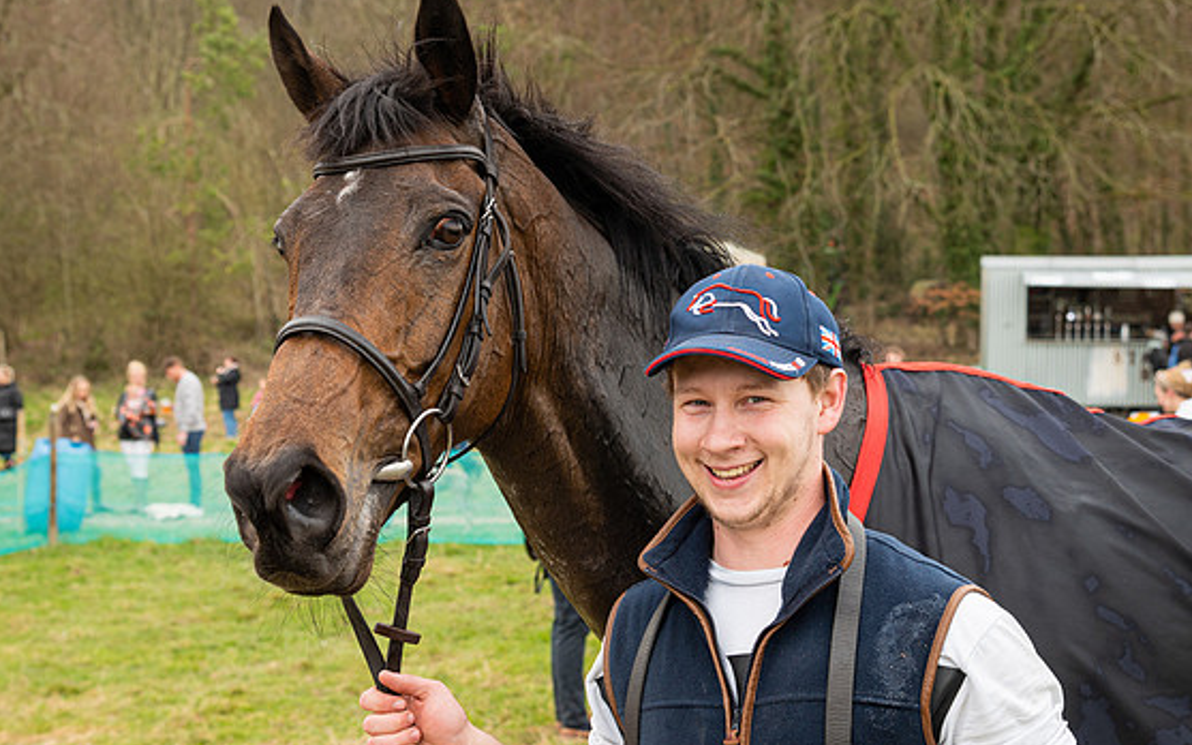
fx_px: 2111
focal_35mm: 65
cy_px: 403
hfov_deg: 31.5
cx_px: 571
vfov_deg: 20.0
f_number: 5
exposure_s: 1/250
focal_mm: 50
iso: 400
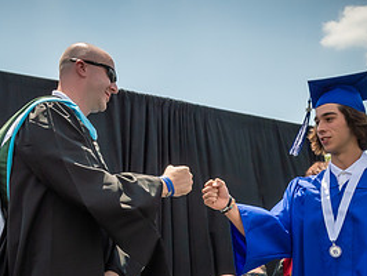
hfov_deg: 22.2
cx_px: 291
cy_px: 306
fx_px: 923
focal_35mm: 87
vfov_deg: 16.5
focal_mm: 19
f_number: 7.1
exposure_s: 1/800
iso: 200
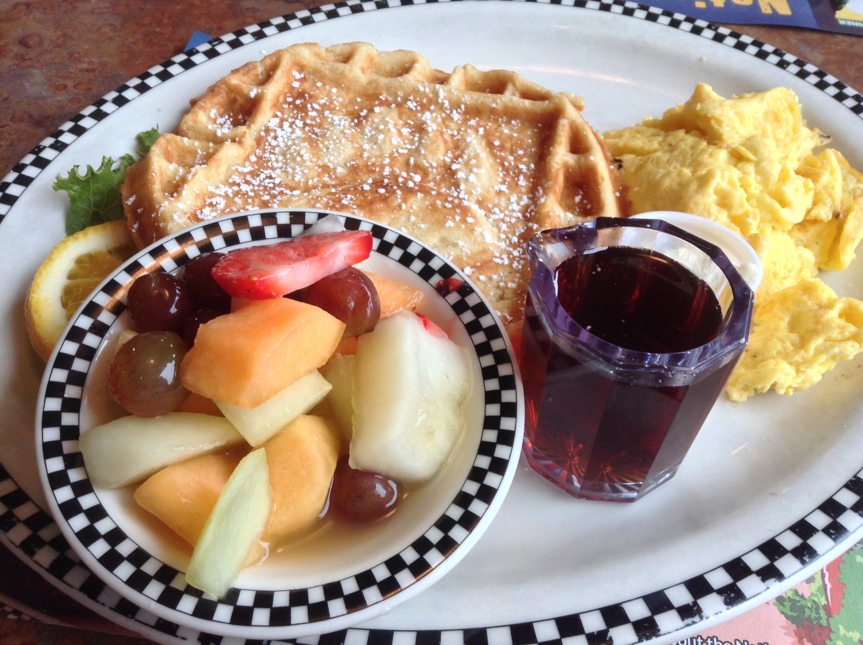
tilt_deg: -53.8
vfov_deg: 42.8
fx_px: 821
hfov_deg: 55.4
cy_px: 322
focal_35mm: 33
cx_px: 432
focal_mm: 3.3
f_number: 2.4
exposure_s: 1/60
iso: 32
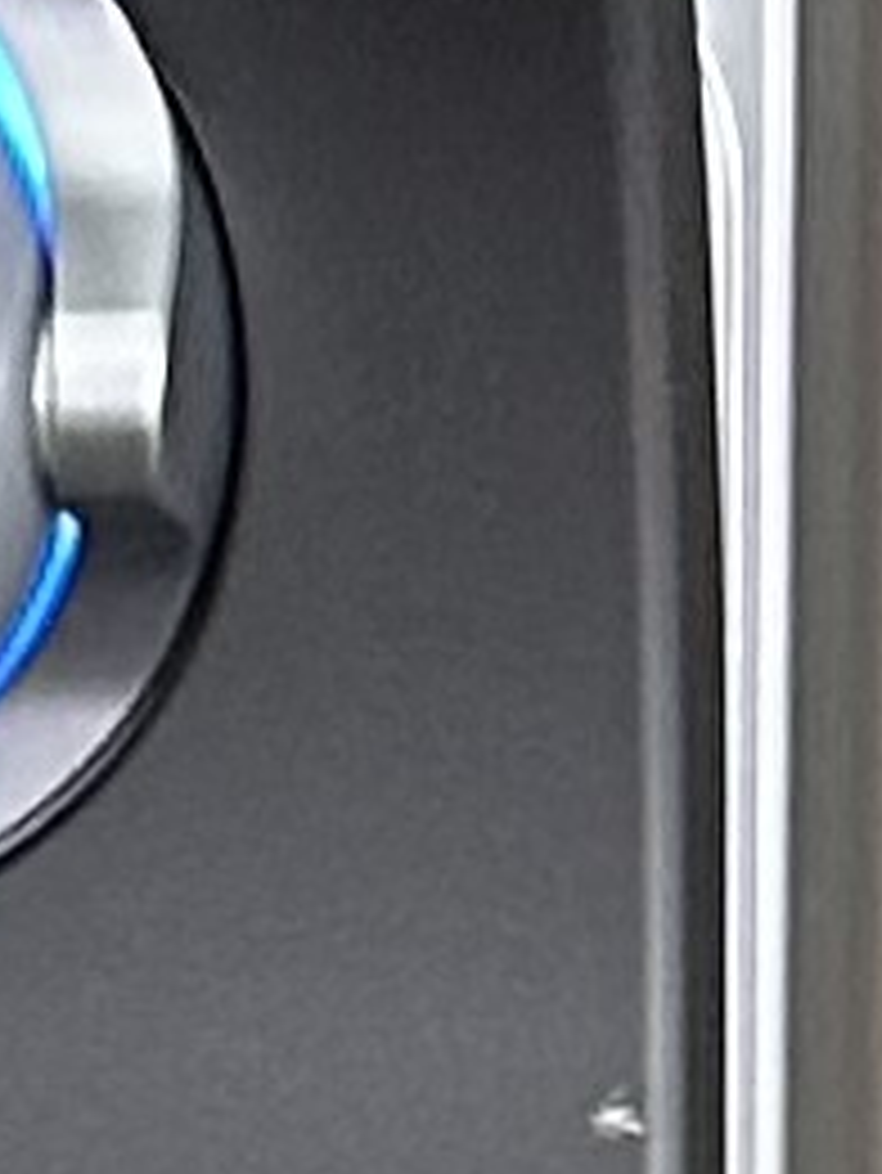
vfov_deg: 13.1
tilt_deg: -16.6
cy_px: 870
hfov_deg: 9.8
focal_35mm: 150
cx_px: -43
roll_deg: +0.9
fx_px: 5092
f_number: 1.78
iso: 250
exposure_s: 1/65
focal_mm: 6.86
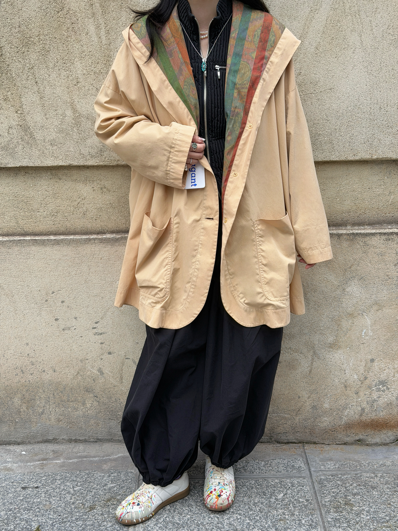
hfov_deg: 30.3
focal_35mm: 48
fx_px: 736
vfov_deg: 39.7
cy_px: 266
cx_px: 199
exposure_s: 1/987
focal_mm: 6.76
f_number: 1.78
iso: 64
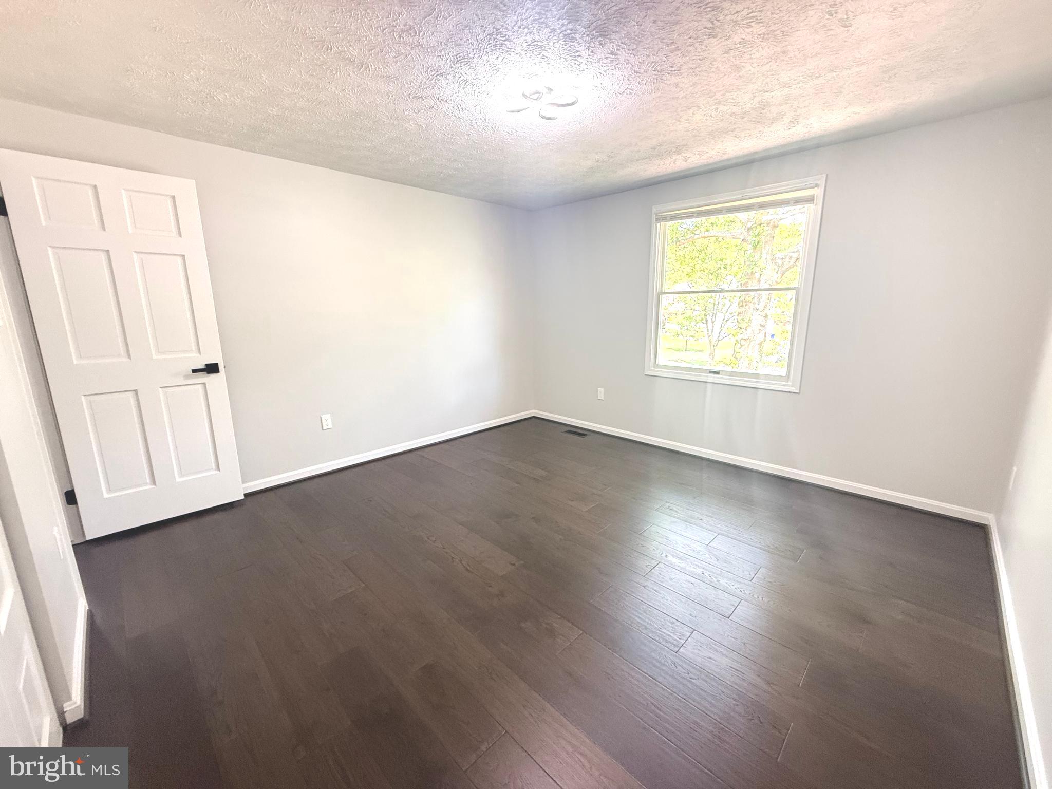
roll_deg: +0.8
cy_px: 394
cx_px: 526
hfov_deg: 102.1
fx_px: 425
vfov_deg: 85.7
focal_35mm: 14
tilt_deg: -11.0
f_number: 2.2
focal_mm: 2.22
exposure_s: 1/81
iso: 320
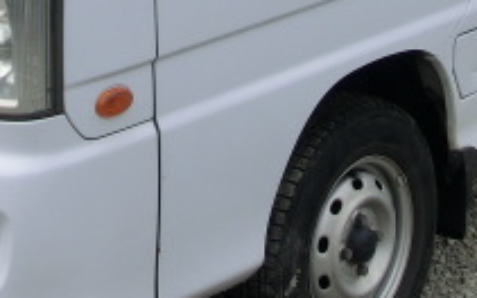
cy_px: -77
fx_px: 1755
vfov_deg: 9.6
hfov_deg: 15.5
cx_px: 176
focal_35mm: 135
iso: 100
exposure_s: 1/320
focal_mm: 7.38
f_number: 4
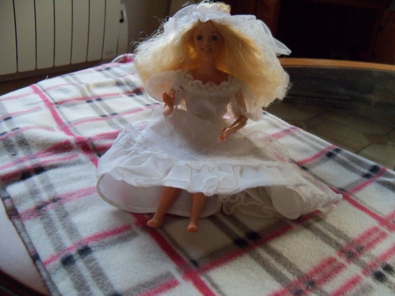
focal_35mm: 35
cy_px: 148
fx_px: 399
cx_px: 198
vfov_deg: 40.7
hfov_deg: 52.6
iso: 640
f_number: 3.5
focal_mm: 6.2
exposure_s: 1/40
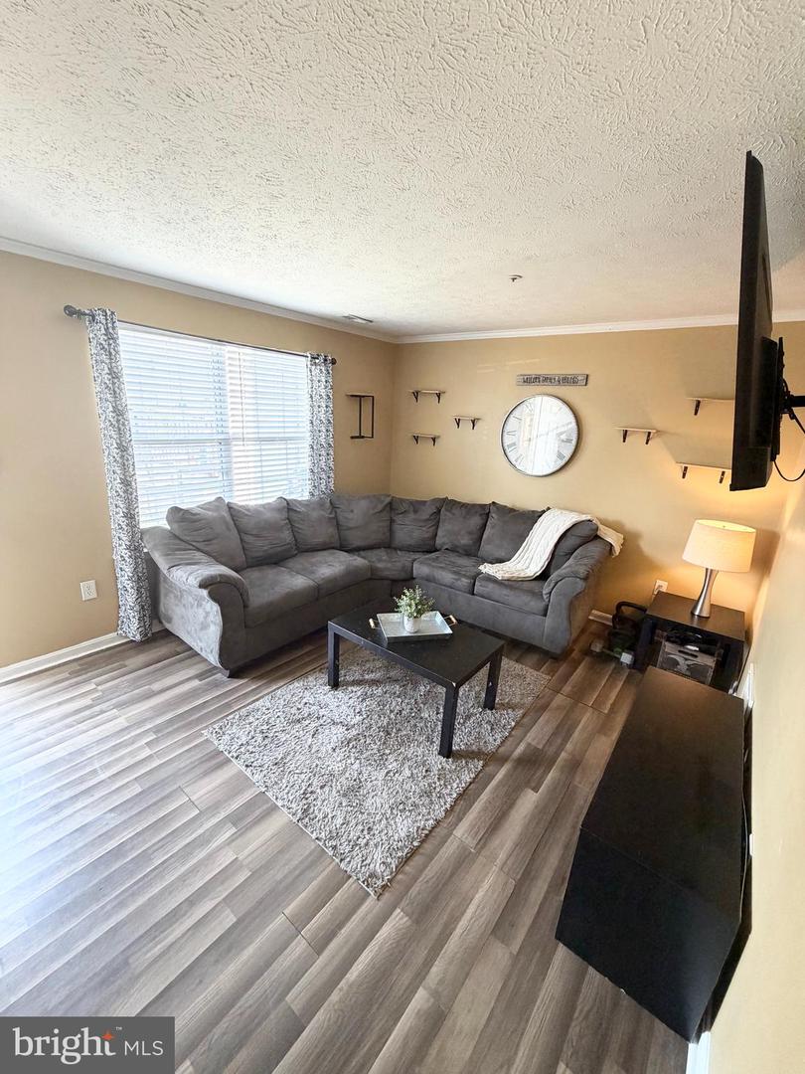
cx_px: 402
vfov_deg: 102.1
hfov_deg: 85.7
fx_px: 434
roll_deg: -3.2
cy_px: 537
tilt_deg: -16.3
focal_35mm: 14
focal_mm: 2.22
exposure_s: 1/120
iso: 200
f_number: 2.2
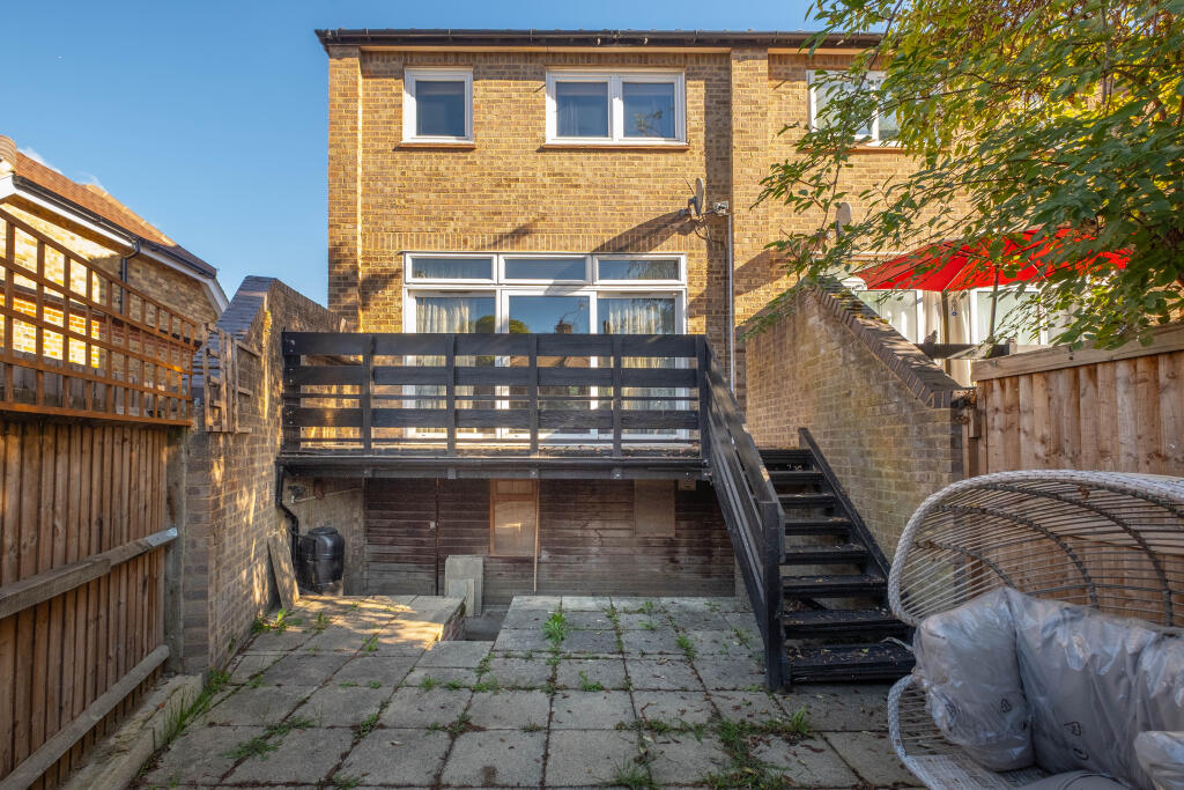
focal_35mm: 15
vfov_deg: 77.3
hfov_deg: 100.4
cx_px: 592
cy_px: 395
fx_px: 493
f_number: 5.6
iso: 400
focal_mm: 10
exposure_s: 1/250
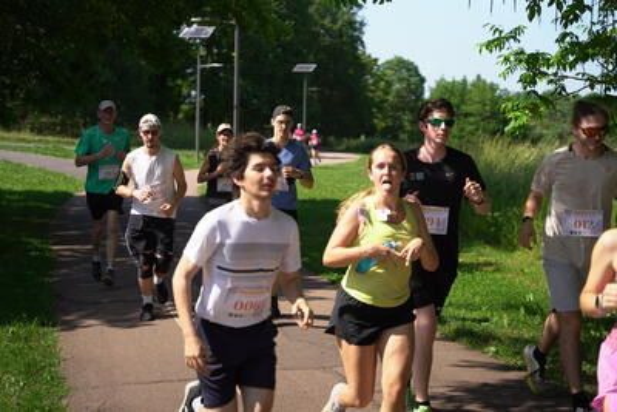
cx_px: 308
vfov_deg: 19.5
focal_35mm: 70
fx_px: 1200
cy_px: 206
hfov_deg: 28.8
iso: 640
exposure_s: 1/8000
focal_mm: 70
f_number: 2.8
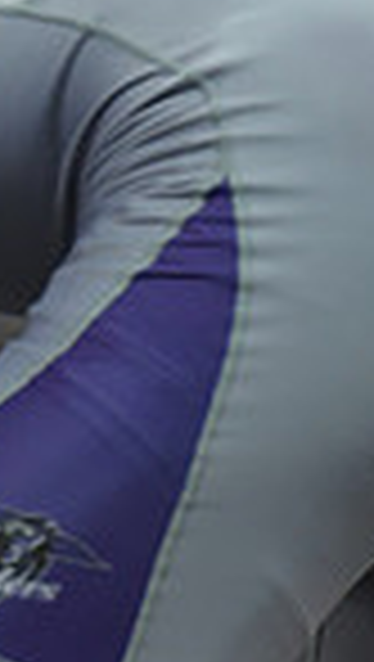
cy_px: -81
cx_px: -743
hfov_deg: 1.5
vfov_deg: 2.6
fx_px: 14503
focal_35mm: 825
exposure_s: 1/1250
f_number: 2.8
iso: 4500
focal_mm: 200
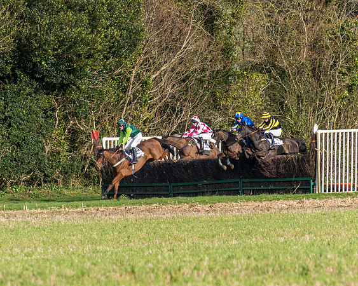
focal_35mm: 924
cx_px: 134
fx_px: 9786
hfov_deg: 2.1
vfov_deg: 1.7
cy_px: 177
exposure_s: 1/800
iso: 200
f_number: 5.6
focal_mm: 280
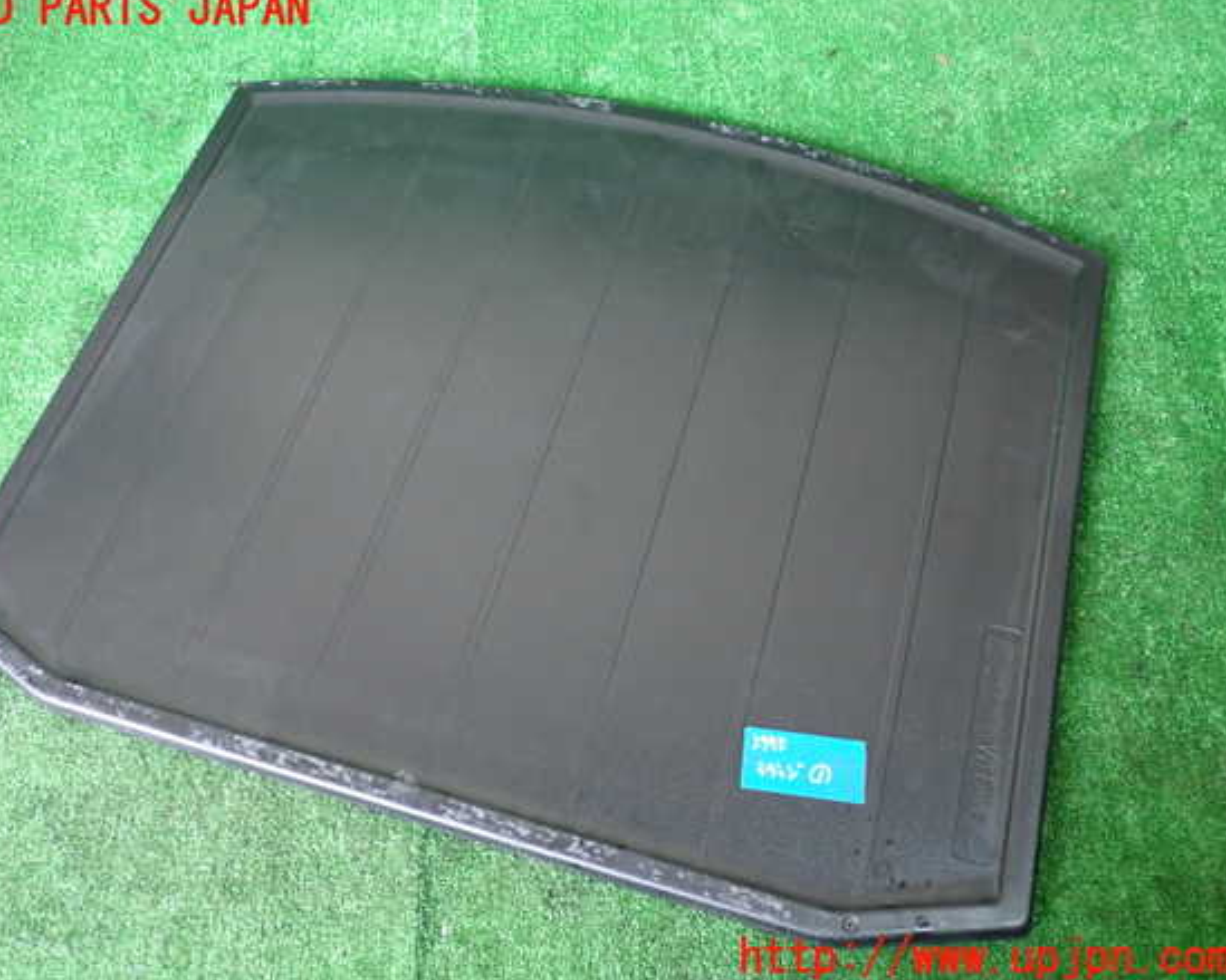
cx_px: 574
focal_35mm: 32
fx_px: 1161
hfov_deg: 55.6
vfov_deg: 45.8
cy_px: 484
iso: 640
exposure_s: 1/30
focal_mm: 5.4
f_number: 2.3
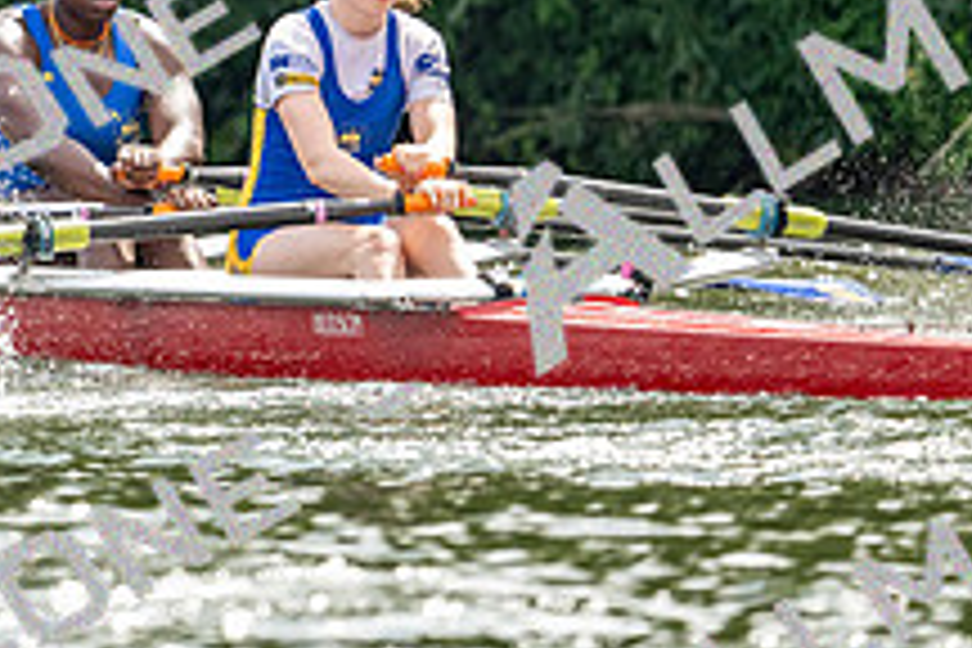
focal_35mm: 1074
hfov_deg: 1.9
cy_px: -52
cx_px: 126
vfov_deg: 1.3
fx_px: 28996
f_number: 4.5
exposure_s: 1/2000
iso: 800
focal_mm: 400
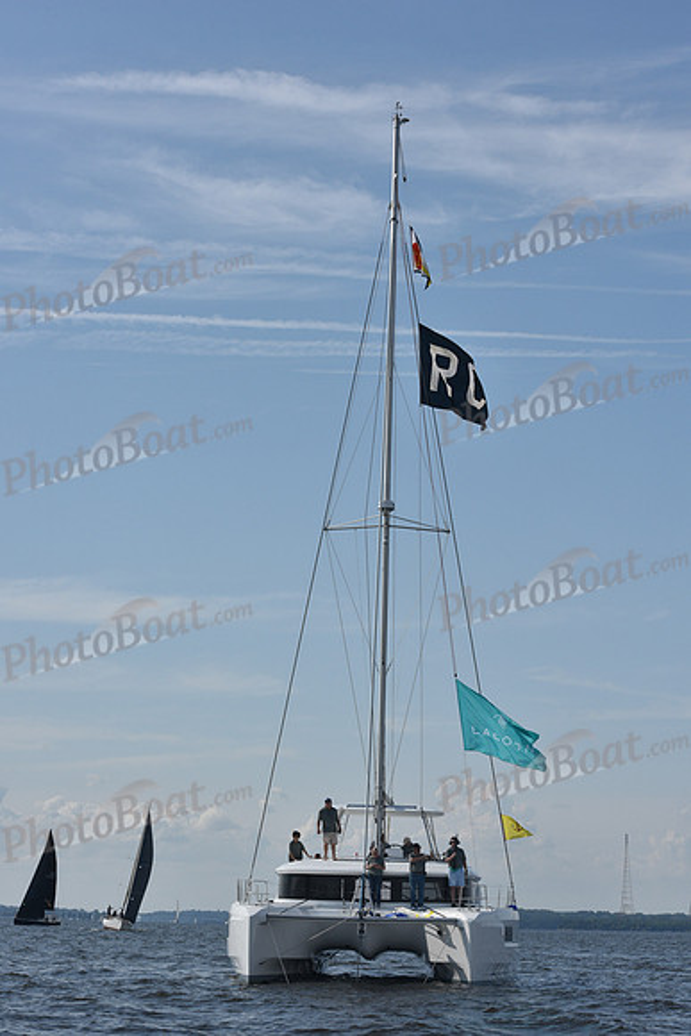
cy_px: 518
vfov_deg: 28.8
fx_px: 2014
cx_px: 346
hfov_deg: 19.5
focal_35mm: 70
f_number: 11
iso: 320
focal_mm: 70
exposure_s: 1/1250
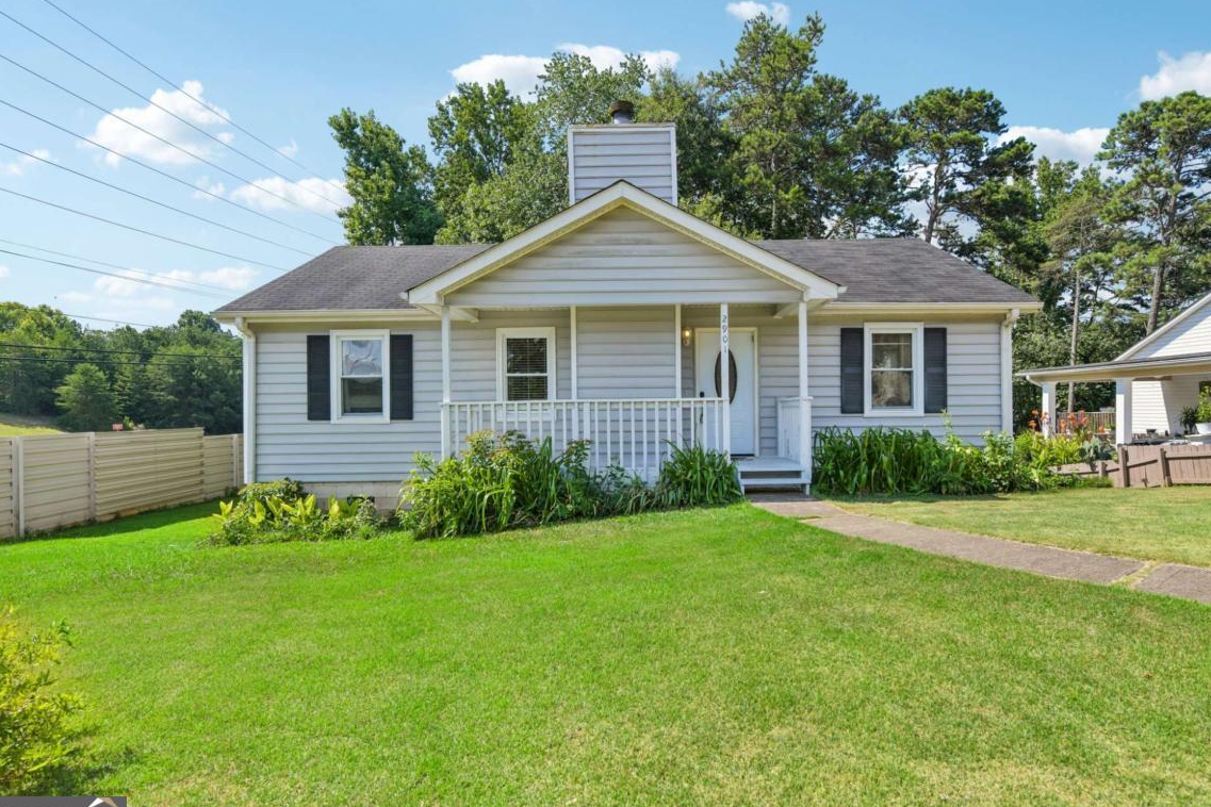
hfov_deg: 86.8
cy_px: 413
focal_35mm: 19
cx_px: 637
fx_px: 639
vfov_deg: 64.5
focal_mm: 18
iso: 400
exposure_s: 1/640
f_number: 8
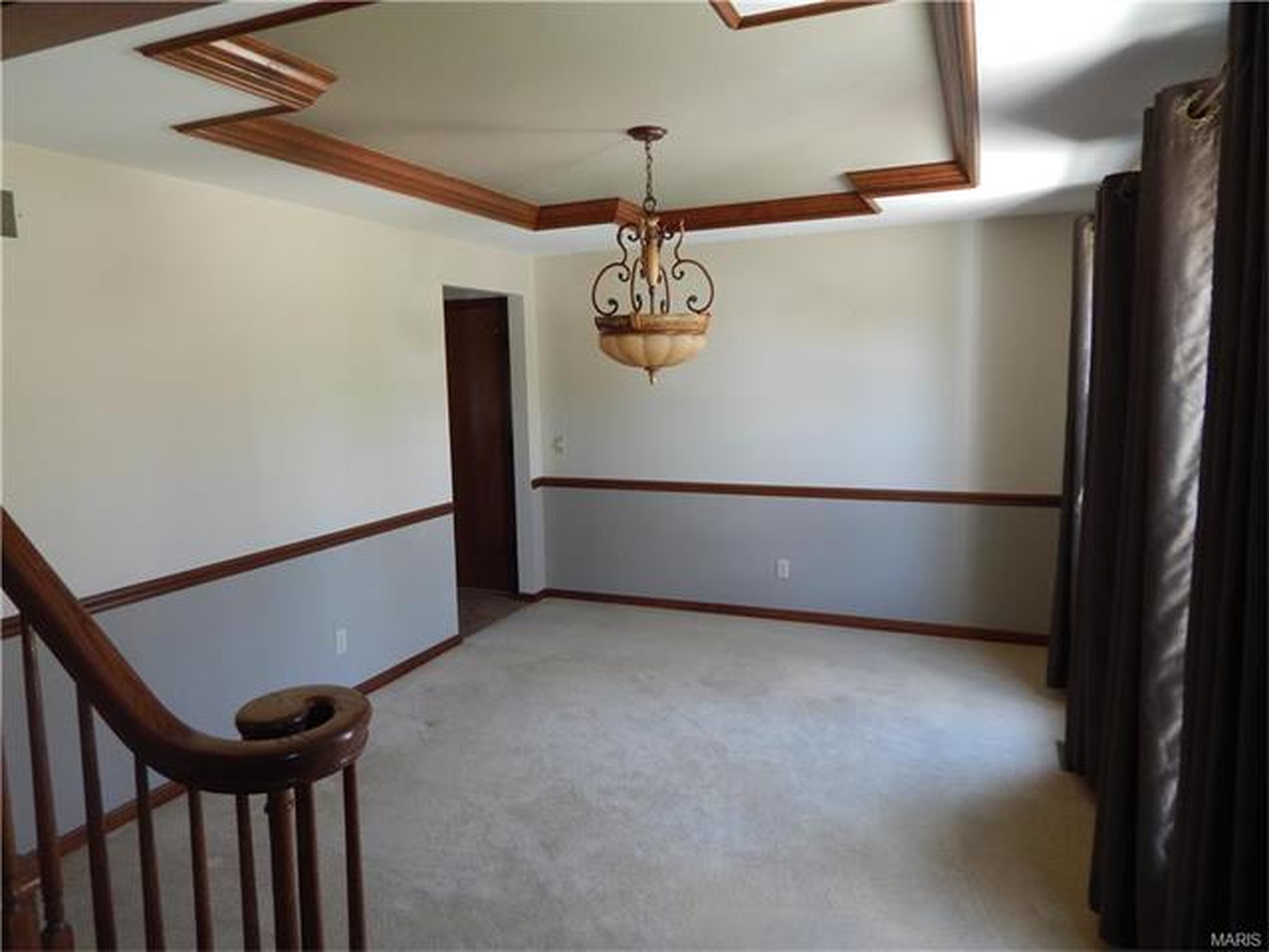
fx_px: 807
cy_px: 476
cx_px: 634
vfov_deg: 61.1
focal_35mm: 22
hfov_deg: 76.4
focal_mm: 4
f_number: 3
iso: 220
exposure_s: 1/30
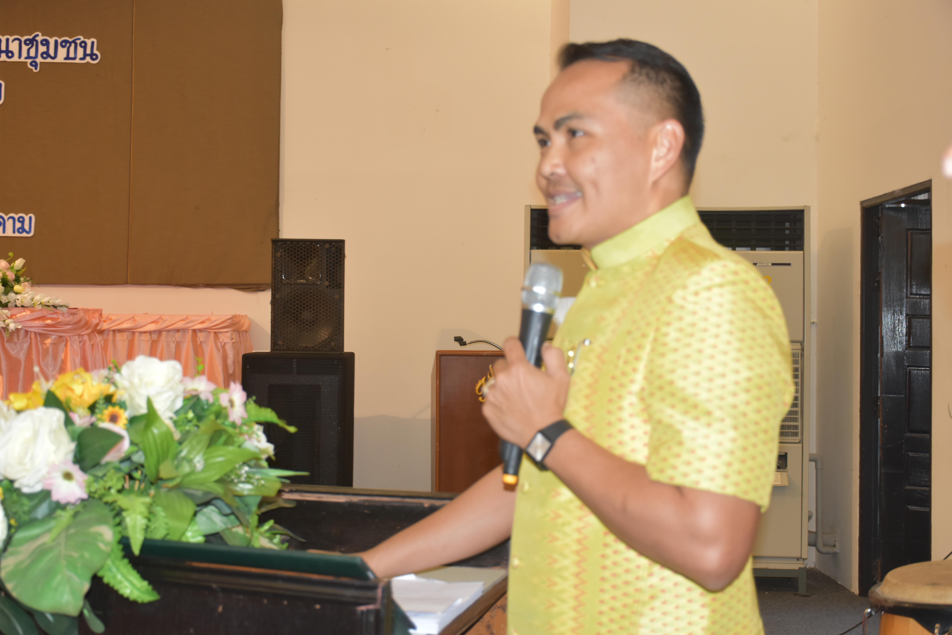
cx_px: 476
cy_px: 318
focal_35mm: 51
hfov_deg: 38.9
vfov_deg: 26.5
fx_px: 1349
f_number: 4.5
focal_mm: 34
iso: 800
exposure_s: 1/80
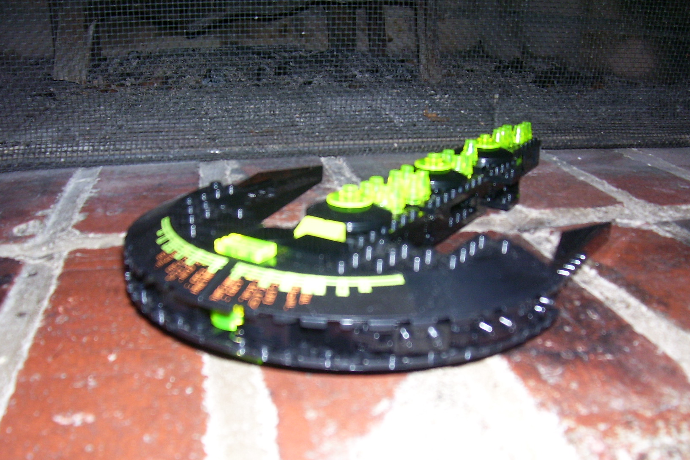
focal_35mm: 36
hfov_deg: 53.1
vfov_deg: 36.8
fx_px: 690
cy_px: 256
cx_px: 343
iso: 125
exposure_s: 1/60
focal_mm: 5.6
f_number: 2.7
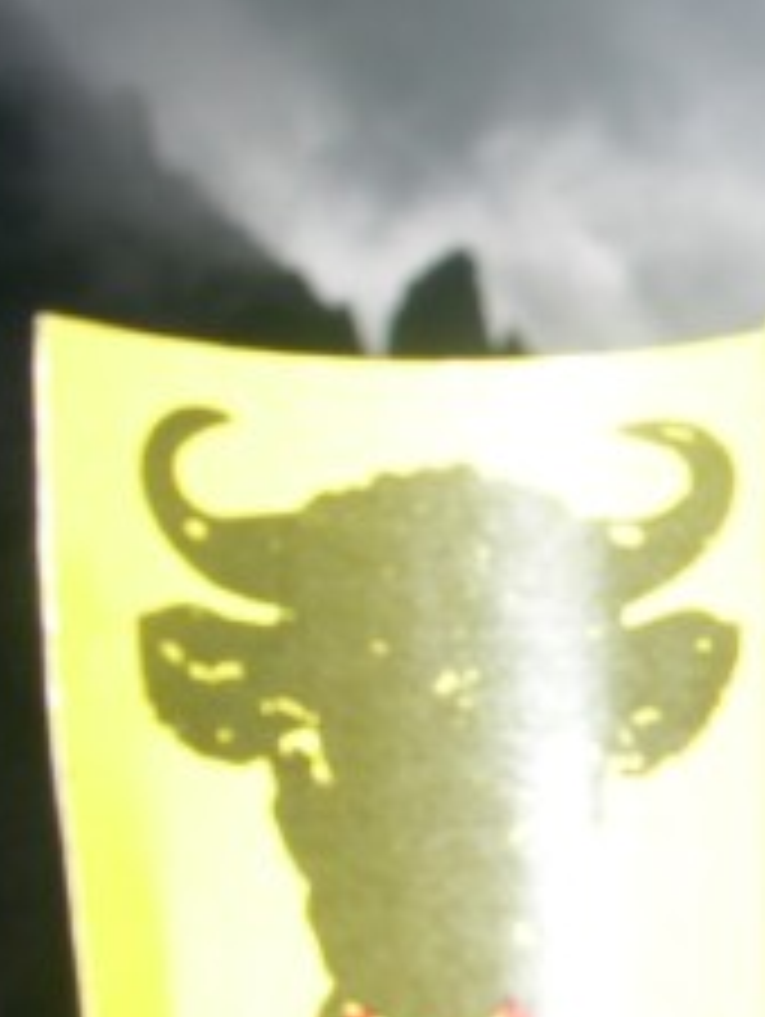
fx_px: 5794
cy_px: 706
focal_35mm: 197
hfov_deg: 7.4
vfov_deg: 10.0
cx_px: 1084
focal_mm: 14.7
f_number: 7
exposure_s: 1/414
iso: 50
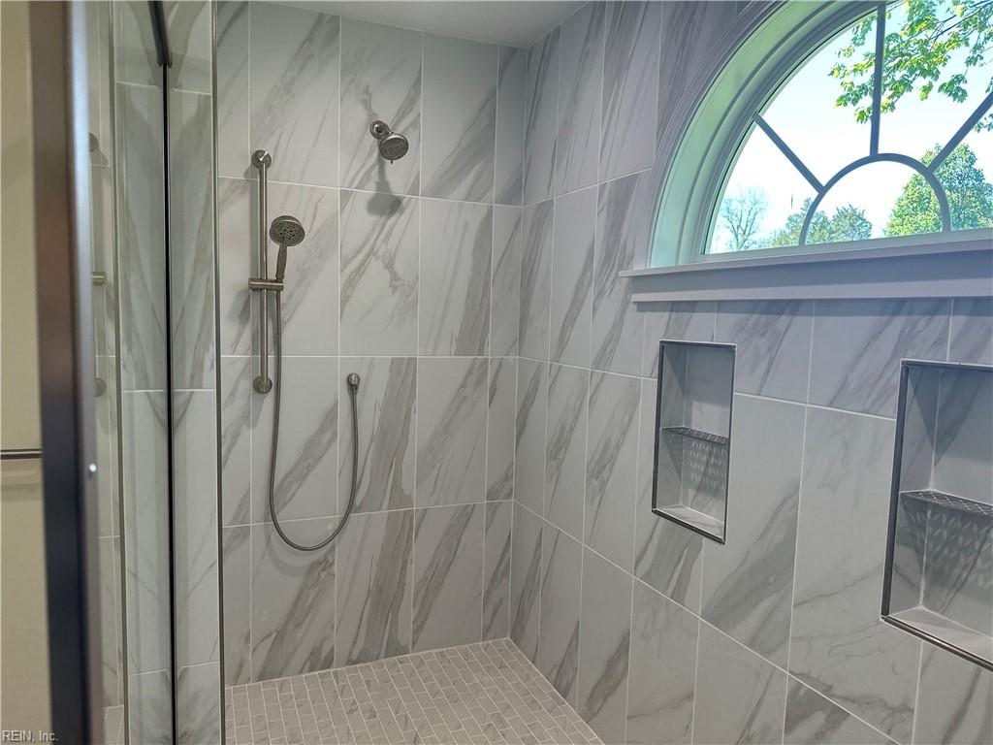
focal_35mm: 24
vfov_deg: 56.8
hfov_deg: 71.6
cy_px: 372
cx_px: 496
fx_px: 688
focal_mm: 6.86
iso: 100
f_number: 1.78
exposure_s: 1/144
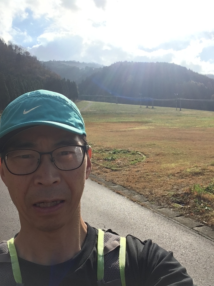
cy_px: 143
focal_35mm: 31
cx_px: 107
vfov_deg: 58.4
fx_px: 256
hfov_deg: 45.4
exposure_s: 1/1695
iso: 50
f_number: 2.4
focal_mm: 2.15
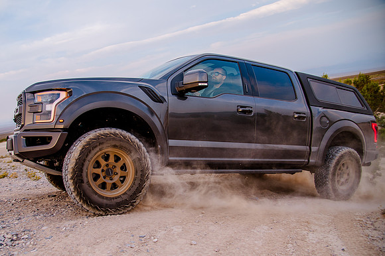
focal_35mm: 28
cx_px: 158
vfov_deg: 45.7
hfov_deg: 64.5
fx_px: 302
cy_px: 151
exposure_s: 1/500
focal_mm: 24
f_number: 4
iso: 200
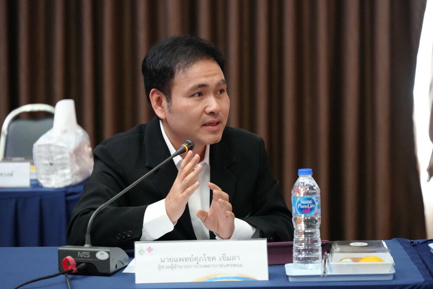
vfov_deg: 8.5
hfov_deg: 12.7
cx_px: 216
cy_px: 144
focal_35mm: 162
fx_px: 1949
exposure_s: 1/200
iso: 12800
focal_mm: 162
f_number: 4
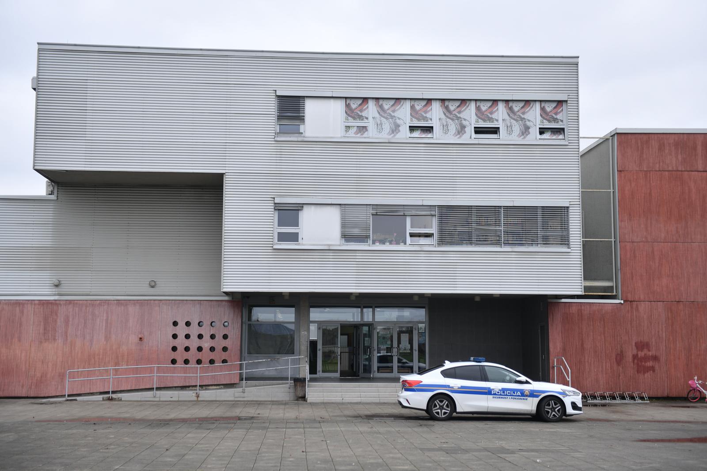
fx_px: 982
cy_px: 236
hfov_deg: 39.6
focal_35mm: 50
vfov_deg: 27.0
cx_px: 354
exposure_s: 1/200
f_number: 3.2
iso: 100
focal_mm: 50
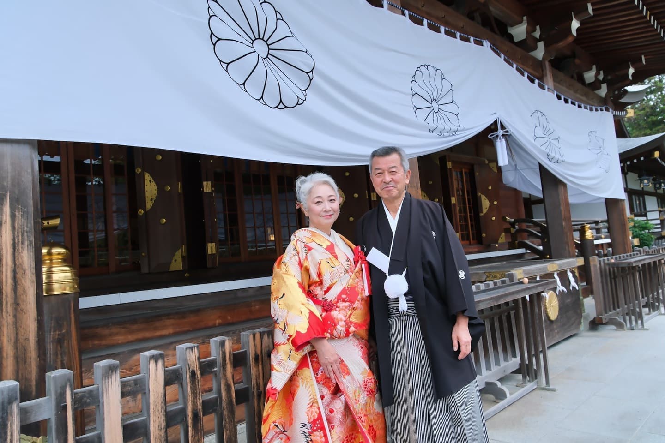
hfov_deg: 69.4
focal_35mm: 26
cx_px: 332
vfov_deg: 49.6
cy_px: 222
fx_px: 480
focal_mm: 17
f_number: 5
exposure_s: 1/200
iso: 800
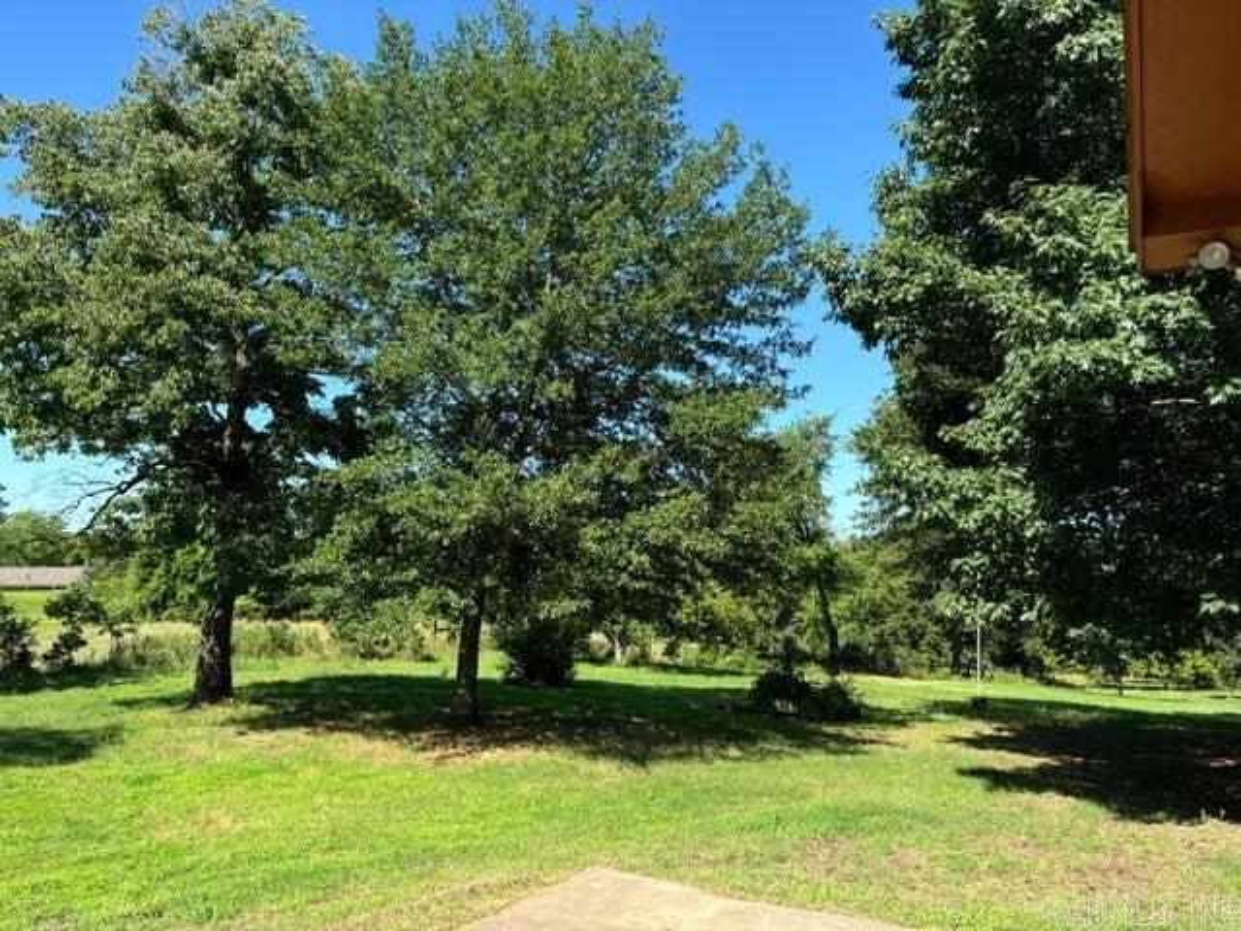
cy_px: 466
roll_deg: -3.0
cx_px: 620
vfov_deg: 53.1
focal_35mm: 26
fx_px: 932
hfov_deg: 67.3
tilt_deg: +5.1
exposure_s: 1/1126
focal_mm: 5.96
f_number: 1.6
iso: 50
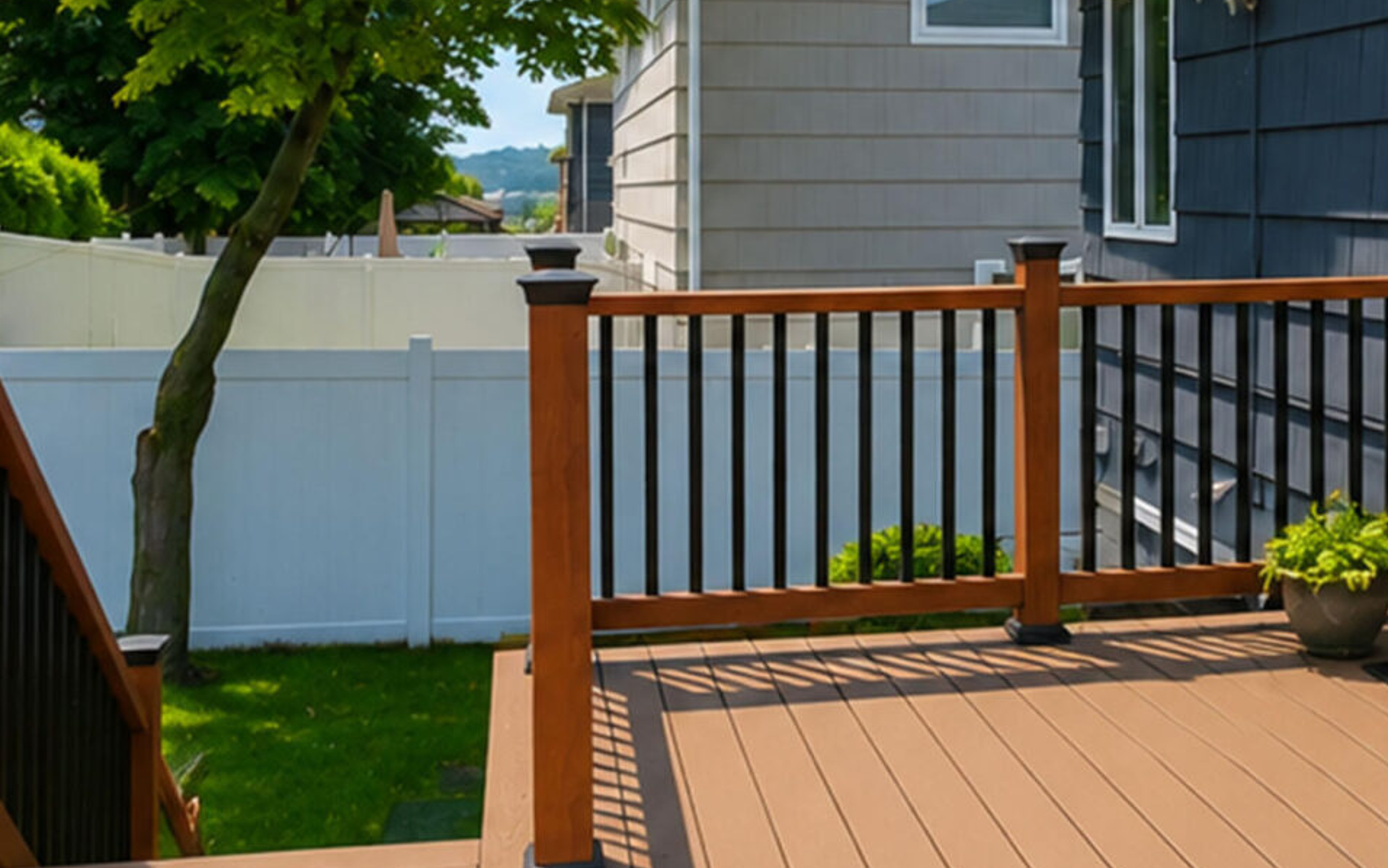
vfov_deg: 30.4
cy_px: 164
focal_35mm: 41
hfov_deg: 47.9
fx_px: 1551
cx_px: 849
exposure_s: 1/100
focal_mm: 10
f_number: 9
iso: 1250
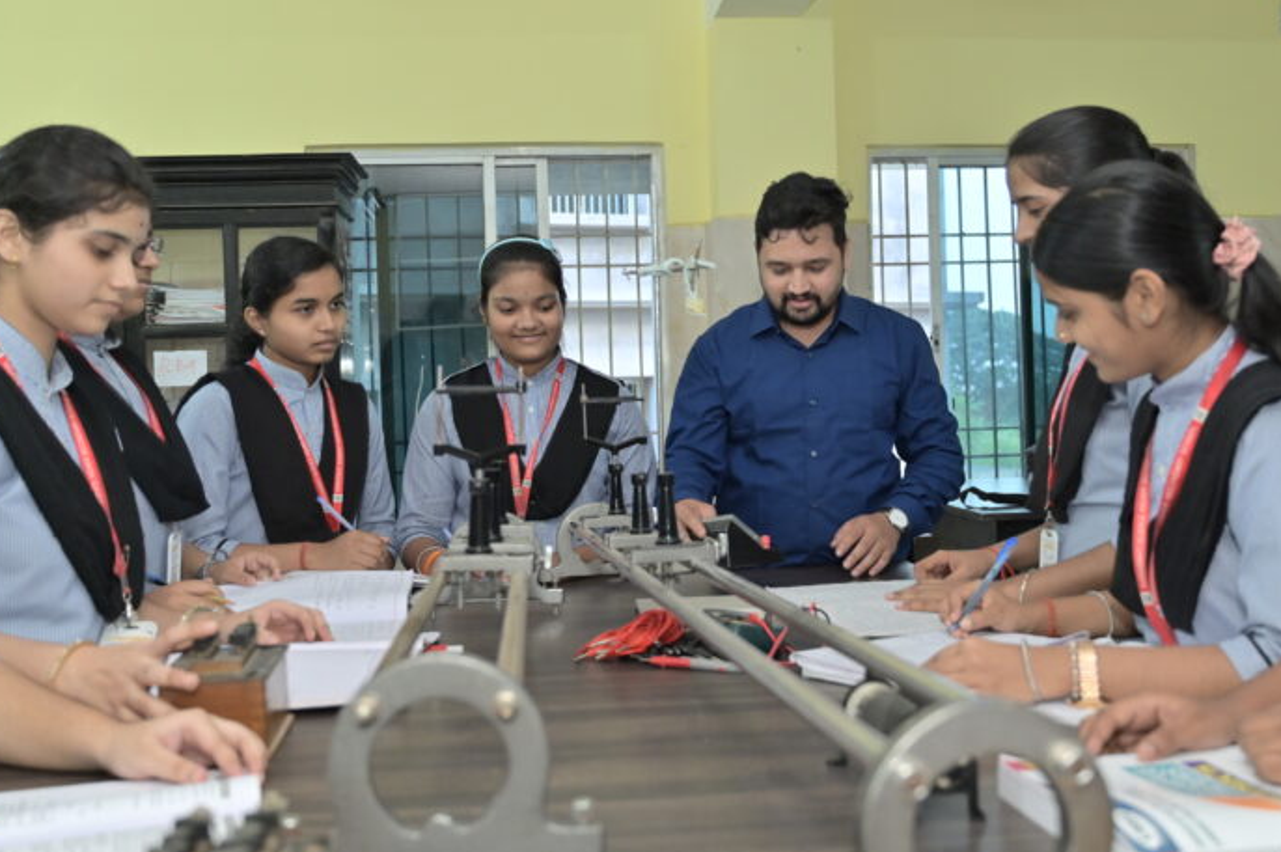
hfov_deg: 50.7
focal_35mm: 38
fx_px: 1351
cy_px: 387
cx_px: 690
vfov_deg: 35.0
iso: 1000
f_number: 4
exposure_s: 1/100
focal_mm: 34
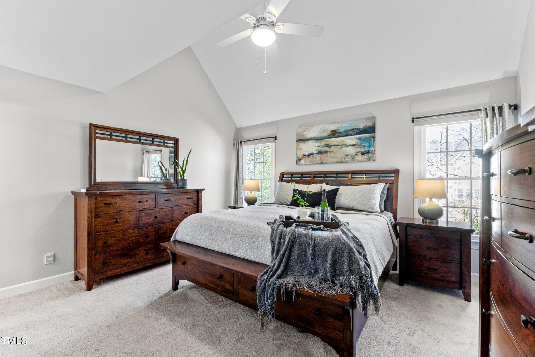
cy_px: 178
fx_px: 223
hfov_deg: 100.4
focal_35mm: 15
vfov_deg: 77.3
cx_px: 268
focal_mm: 15
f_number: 6.3
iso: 400
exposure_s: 1/5
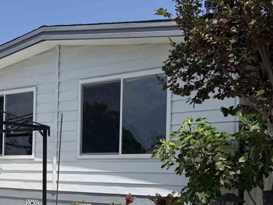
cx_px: 61
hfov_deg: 33.5
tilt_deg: +2.0
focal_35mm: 56
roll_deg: -1.3
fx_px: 442
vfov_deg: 25.6
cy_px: 163
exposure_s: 1/6173
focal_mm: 6.76
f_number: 1.78
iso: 80
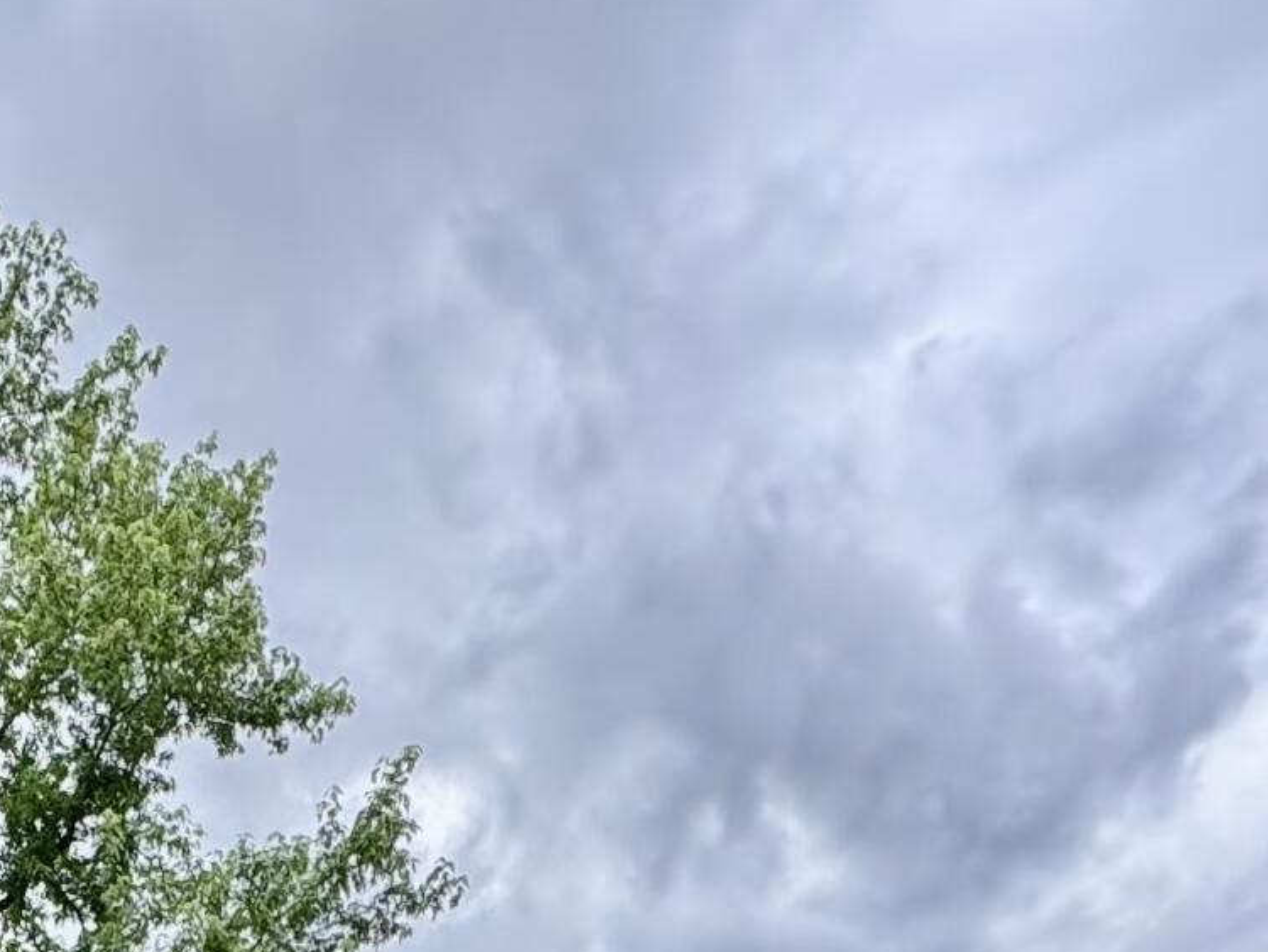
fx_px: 2052
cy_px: 1863
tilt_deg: -6.7
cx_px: 193
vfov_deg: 18.3
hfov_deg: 33.0
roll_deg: -0.3
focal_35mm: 56
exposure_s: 1/337
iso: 40
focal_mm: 2.22
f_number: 2.2
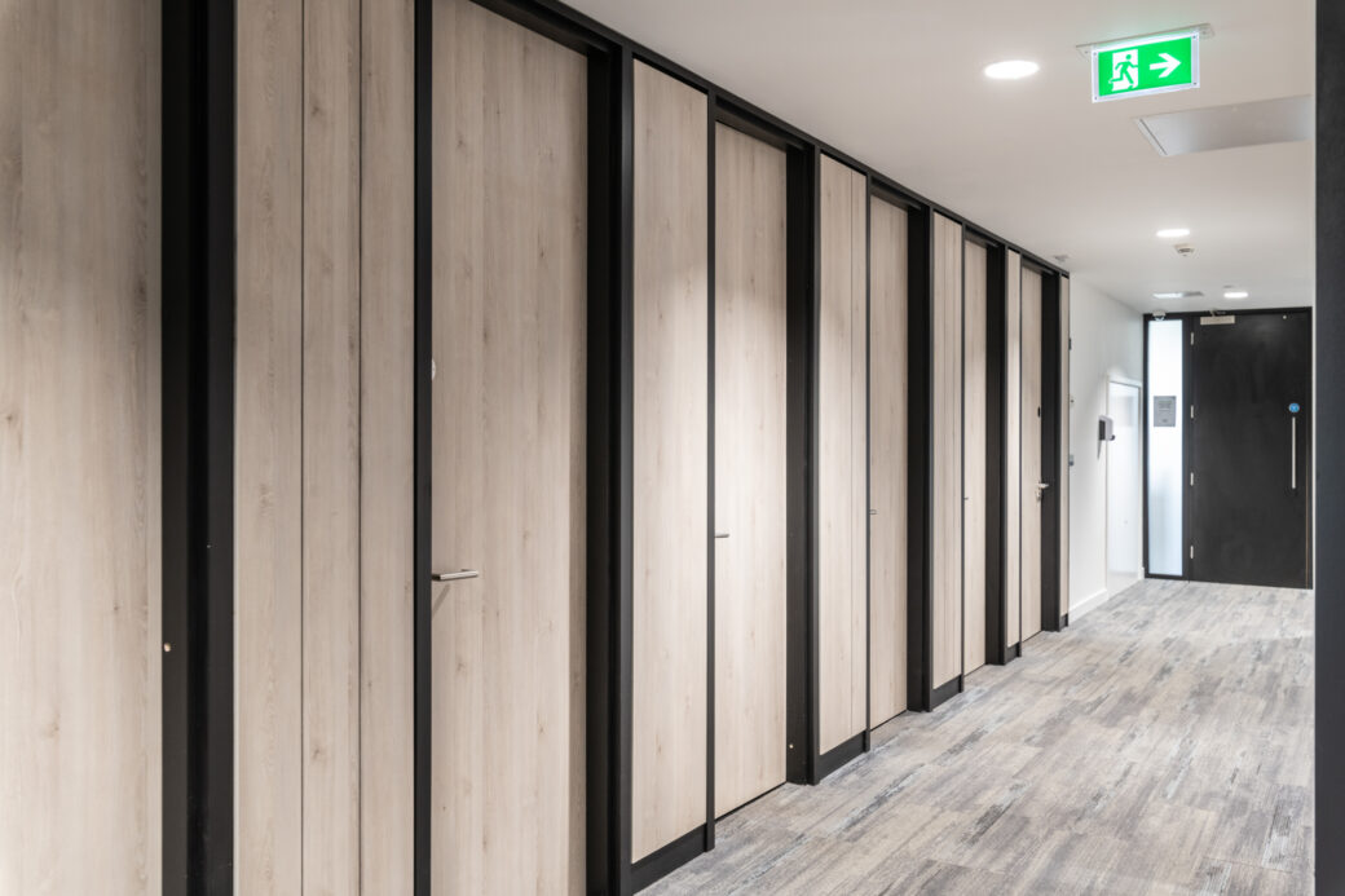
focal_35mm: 30
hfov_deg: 61.9
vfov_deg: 43.6
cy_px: 448
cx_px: 672
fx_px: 1121
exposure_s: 1/2.5
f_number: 8
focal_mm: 30
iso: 400
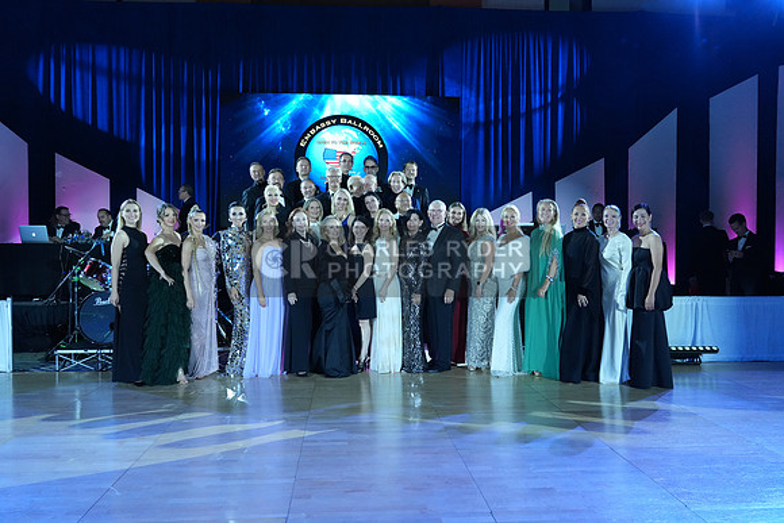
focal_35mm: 30
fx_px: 653
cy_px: 262
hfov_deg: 61.9
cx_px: 392
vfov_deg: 43.6
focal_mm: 30
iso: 3200
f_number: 5
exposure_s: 1/200
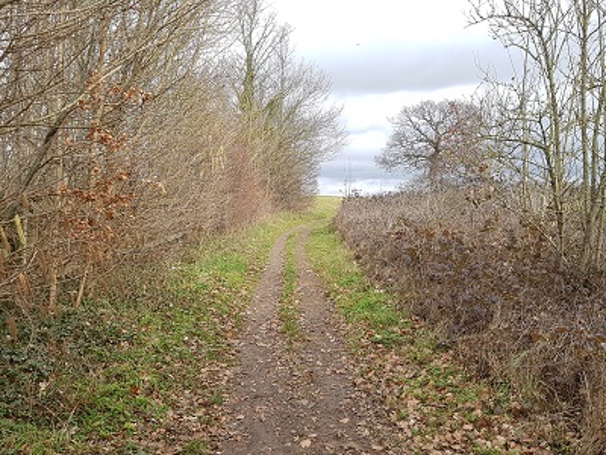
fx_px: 455
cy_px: 228
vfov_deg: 53.1
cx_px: 303
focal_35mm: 26
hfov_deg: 67.3
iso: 50
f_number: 1.7
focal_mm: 4.2
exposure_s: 1/453
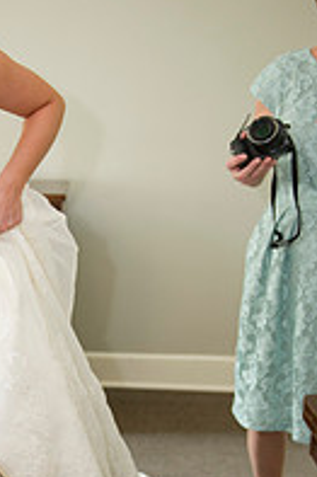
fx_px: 966
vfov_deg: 27.1
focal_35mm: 73
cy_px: 397
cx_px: -16
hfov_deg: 18.1
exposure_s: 1/320
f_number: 2.8
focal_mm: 32
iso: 800
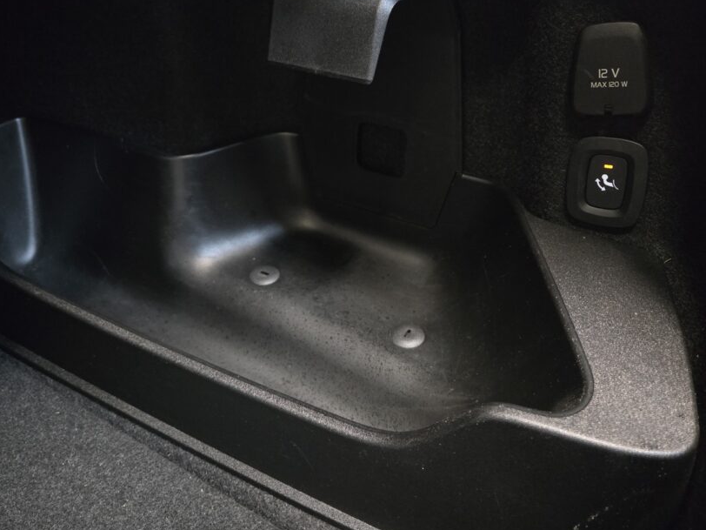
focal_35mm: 29
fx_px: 591
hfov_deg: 61.7
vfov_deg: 48.0
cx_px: 344
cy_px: 215
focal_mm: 5.4
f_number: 1.8
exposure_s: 1/100
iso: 1600
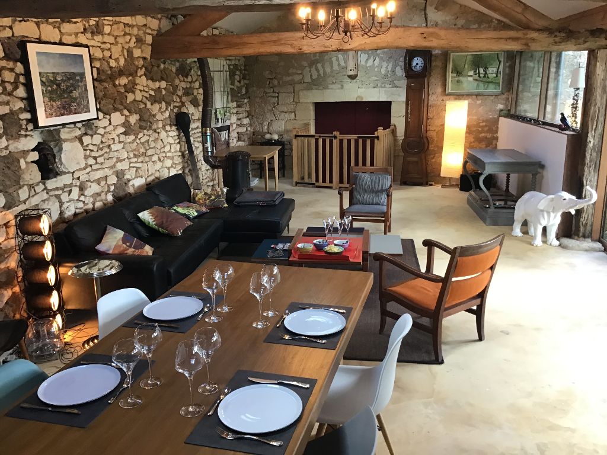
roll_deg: +1.5
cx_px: 304
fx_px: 544
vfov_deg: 45.4
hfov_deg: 58.4
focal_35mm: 31
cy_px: 228
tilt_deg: -16.4
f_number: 2.4
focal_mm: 3.3
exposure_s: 1/33
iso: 100
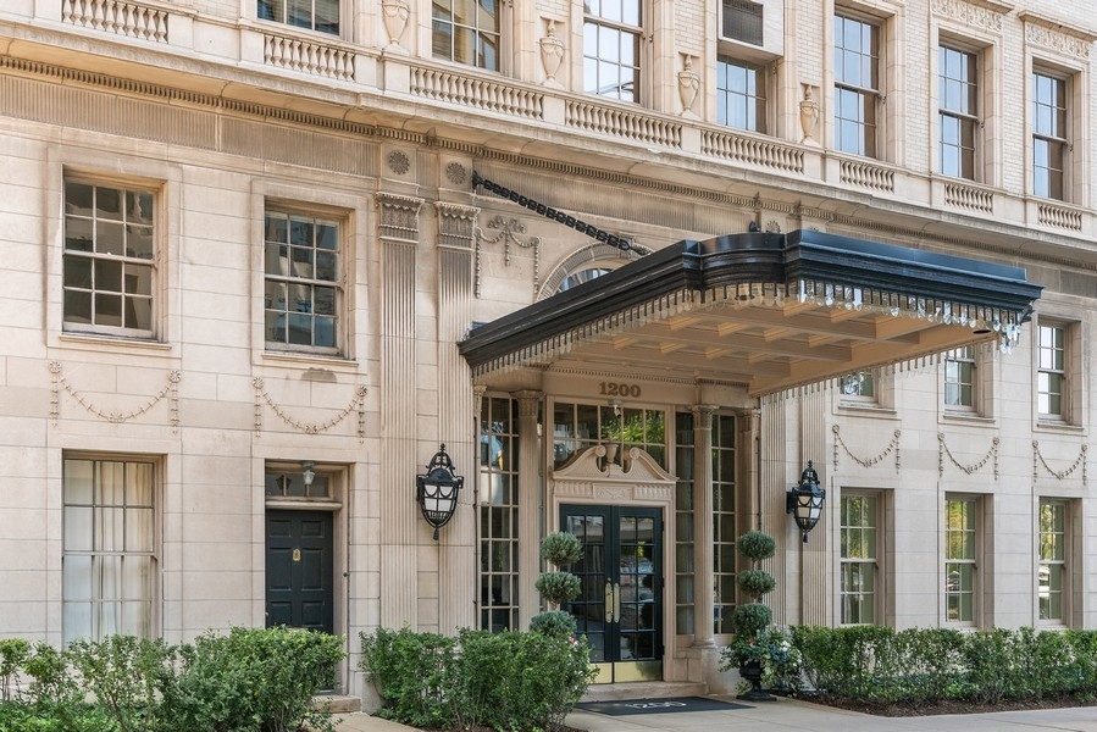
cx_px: 548
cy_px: 366
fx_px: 1280
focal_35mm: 42
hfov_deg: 46.4
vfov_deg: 31.9
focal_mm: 28
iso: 320
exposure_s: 1/125
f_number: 8
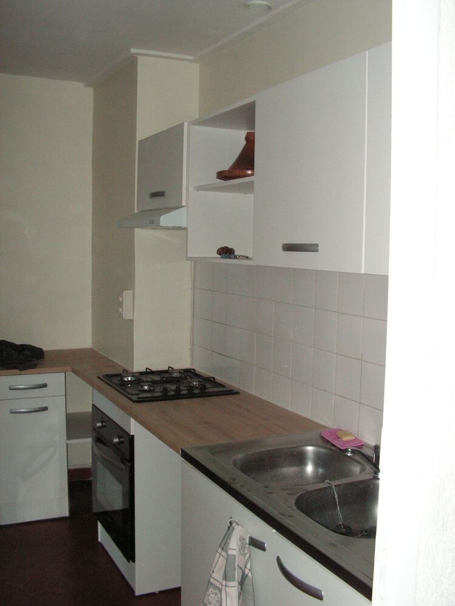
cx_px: 228
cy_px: 303
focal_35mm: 36
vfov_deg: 51.4
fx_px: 631
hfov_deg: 39.7
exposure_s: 1/40
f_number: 3.2
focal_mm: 6
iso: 160
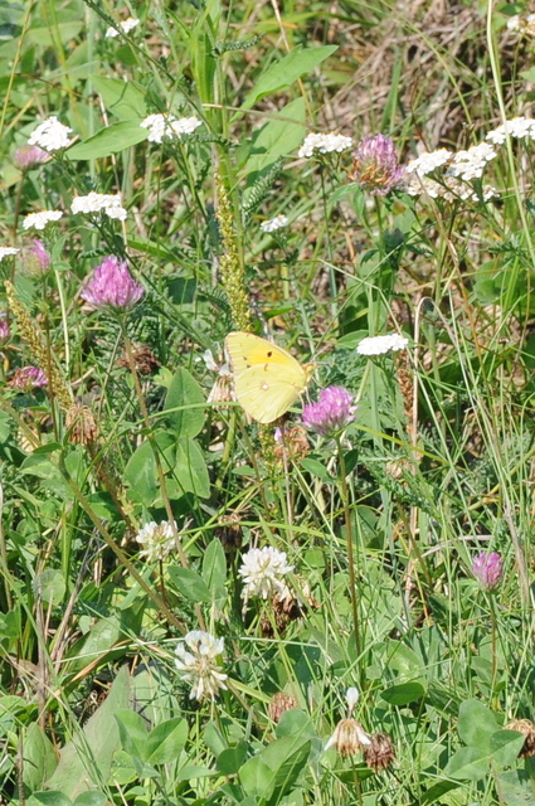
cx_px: 268
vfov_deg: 13.1
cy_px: 403
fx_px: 3520
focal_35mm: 158
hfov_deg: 8.7
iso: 500
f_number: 11
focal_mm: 105
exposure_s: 1/500
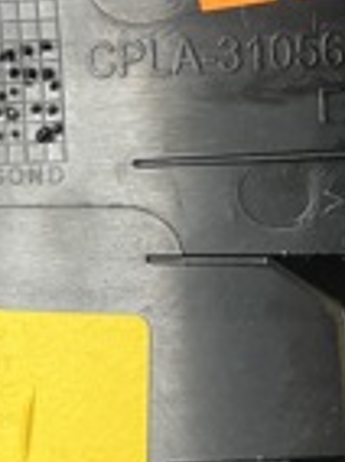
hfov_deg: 16.0
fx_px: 1173
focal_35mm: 88
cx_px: 431
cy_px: 91
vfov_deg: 22.0
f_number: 1.6
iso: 125
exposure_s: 1/69
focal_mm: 5.1
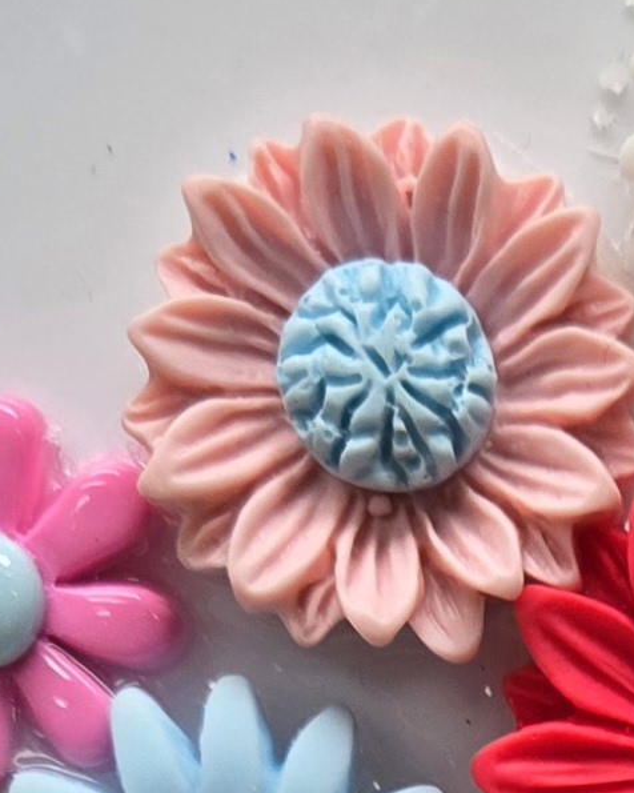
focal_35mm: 127
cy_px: 1587
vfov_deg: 13.1
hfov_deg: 11.8
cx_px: 830
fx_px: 2979
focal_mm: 5.4
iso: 100
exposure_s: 1/120
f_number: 1.8
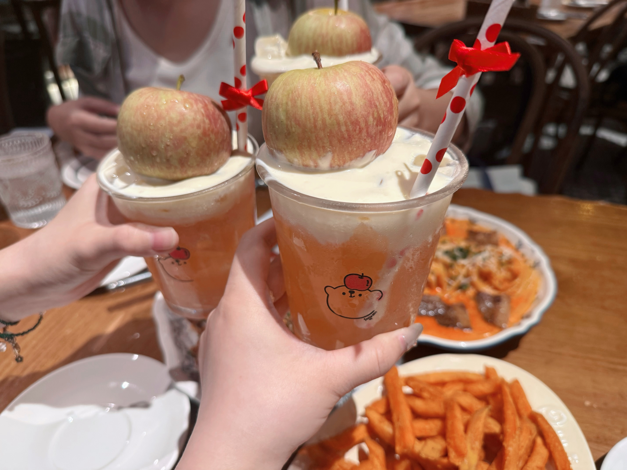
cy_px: 235
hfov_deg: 67.3
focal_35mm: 26
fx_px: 471
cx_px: 314
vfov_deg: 53.1
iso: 125
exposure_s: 1/60
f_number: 1.5
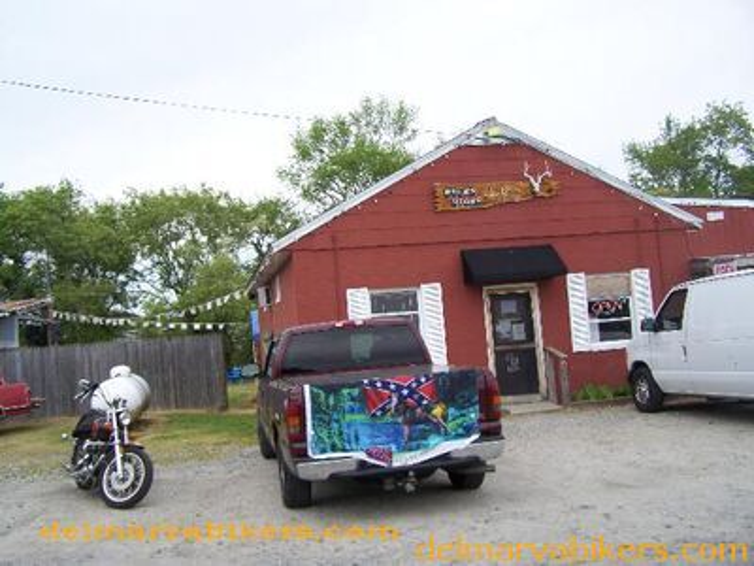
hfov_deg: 49.0
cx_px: 377
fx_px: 828
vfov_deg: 37.7
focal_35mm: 38
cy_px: 283
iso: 64
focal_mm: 6.3
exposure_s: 1/400
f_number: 2.8
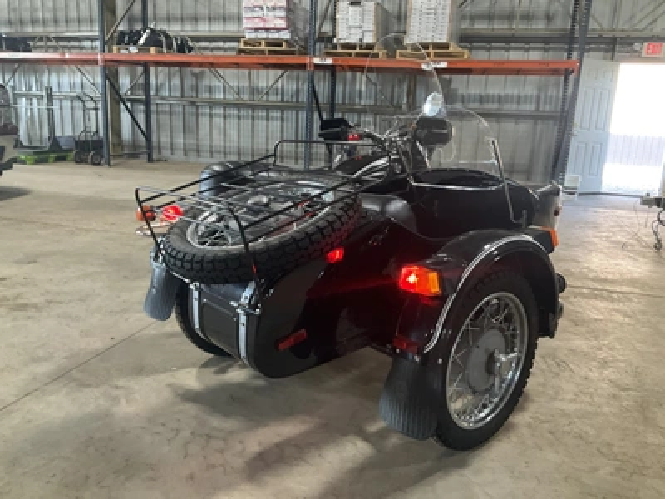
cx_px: 332
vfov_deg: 48.2
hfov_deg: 61.7
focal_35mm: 29
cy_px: 250
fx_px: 557
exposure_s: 1/60
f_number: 1.8
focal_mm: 3
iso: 160
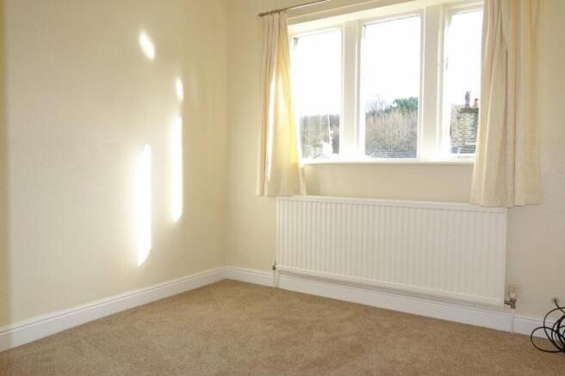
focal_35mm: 28
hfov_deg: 65.5
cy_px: 188
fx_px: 439
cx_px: 282
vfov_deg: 46.4
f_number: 3.5
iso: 125
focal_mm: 10.4
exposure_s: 1/100
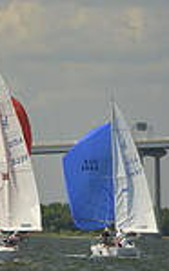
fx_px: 4241
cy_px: 61
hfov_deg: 2.3
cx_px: -329
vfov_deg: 3.7
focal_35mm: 575
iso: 280
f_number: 6.3
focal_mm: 145
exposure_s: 1/1250
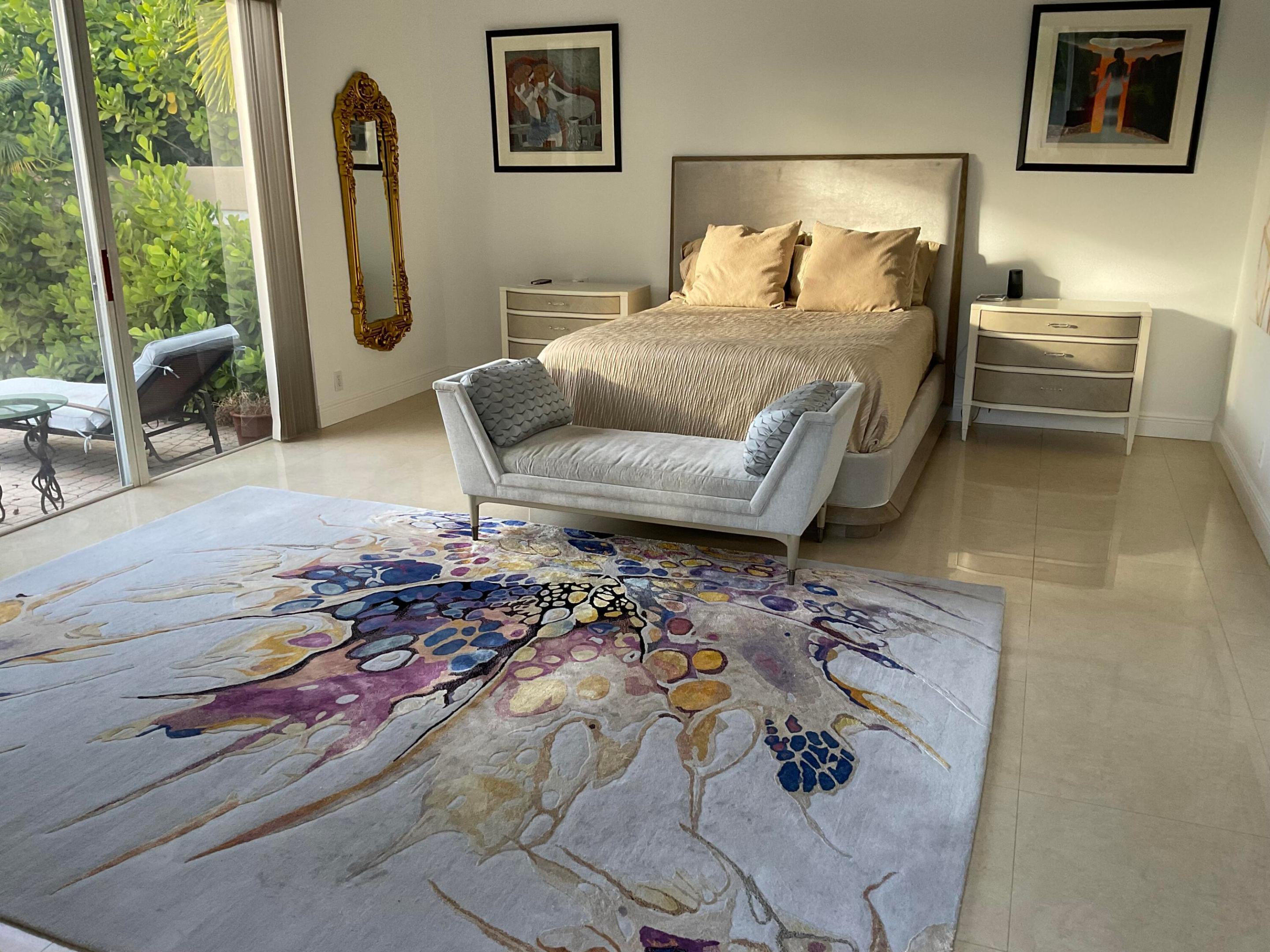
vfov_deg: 48.2
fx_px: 1064
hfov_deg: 61.7
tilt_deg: -16.4
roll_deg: +0.1
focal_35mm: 29
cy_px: 476
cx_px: 635
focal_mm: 3
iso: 64
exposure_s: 1/70
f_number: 1.8
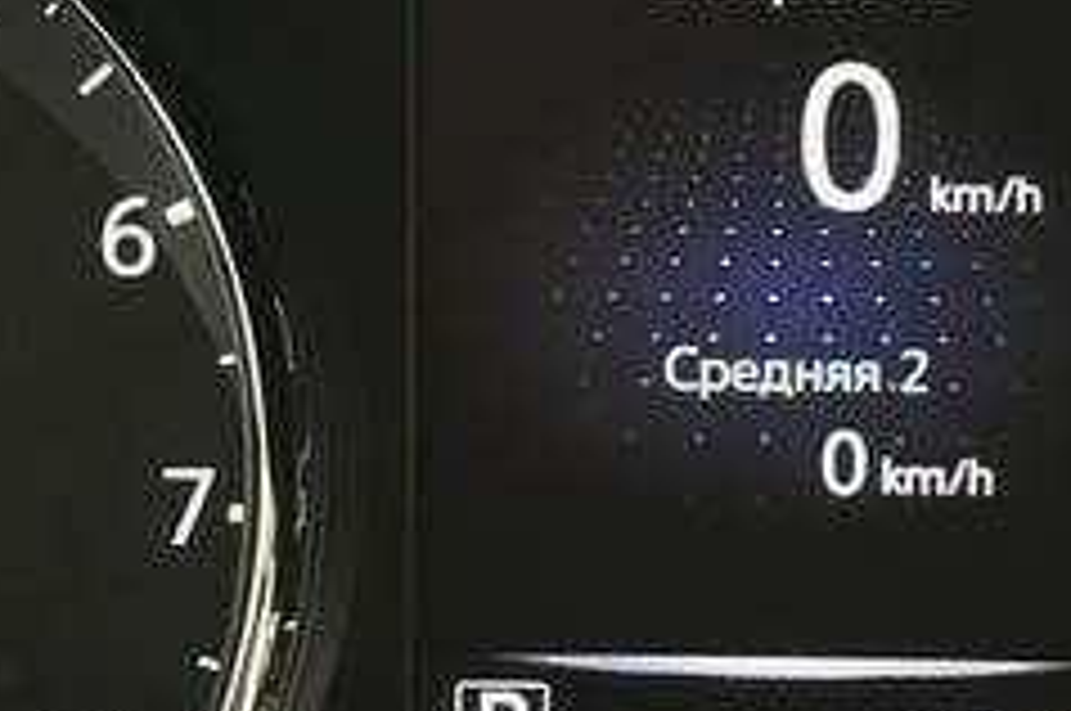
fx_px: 5615
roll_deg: +0.0
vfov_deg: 7.2
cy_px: 358
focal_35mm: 189
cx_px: 765
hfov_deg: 10.9
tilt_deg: -25.3
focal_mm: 6.86
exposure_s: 1/33
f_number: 1.78
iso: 250
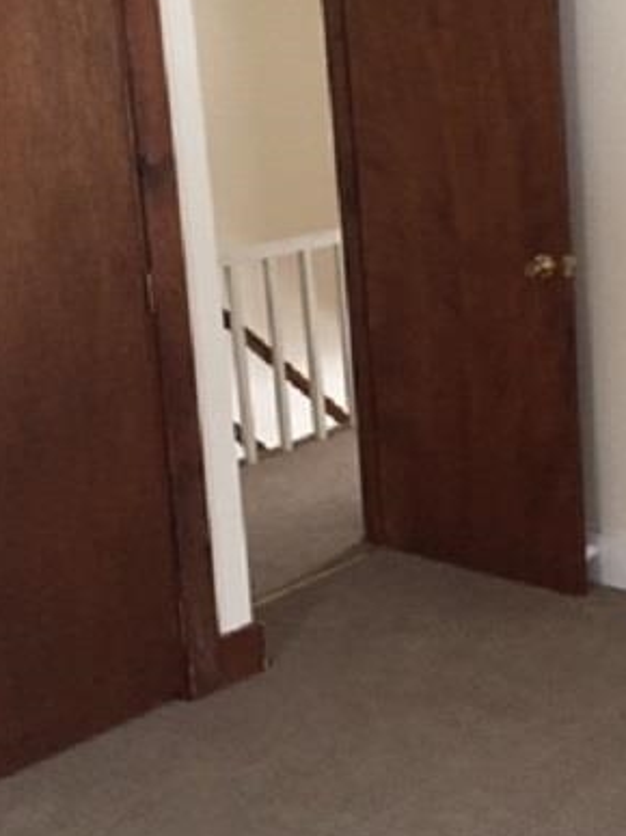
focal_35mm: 64
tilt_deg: -10.7
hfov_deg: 22.1
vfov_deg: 30.1
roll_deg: +3.0
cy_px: 297
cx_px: 611
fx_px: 1544
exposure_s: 1/30
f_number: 2.2
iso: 200
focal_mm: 4.15
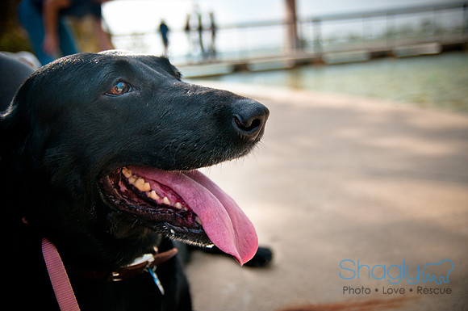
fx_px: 526
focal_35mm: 40
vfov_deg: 32.9
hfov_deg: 48.0
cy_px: 156
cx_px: 234
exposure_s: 1/3200
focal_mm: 27
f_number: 2.8
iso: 400
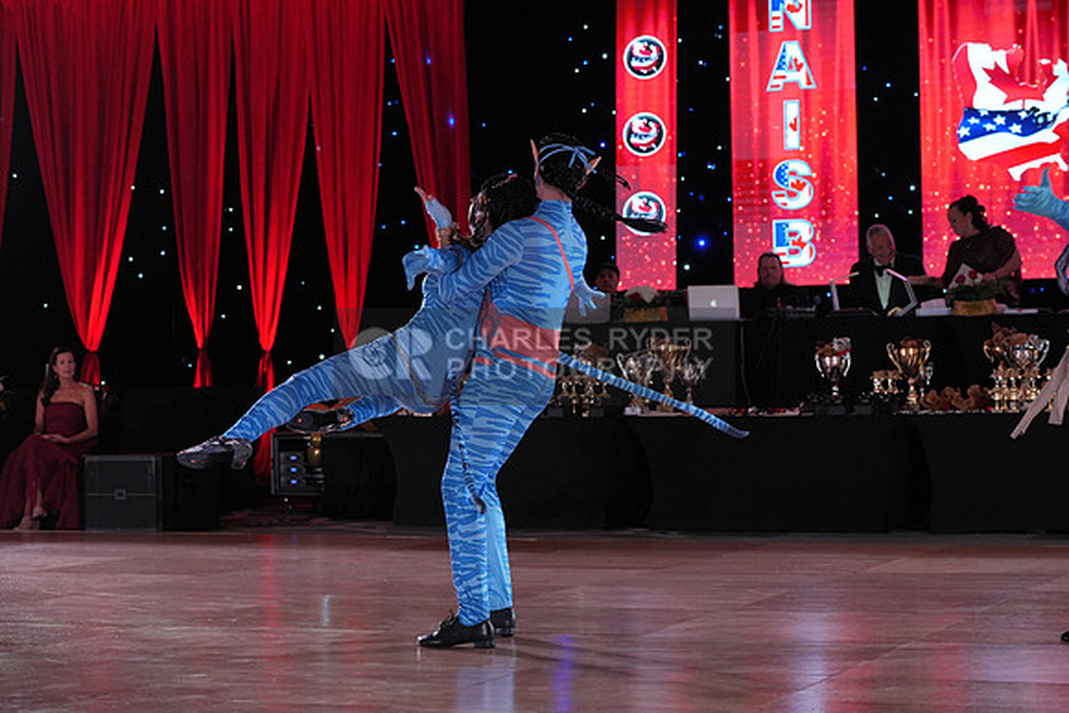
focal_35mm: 77
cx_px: 534
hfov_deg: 26.3
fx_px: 2287
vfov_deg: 17.7
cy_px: 356
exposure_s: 1/400
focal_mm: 77
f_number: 5
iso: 1600
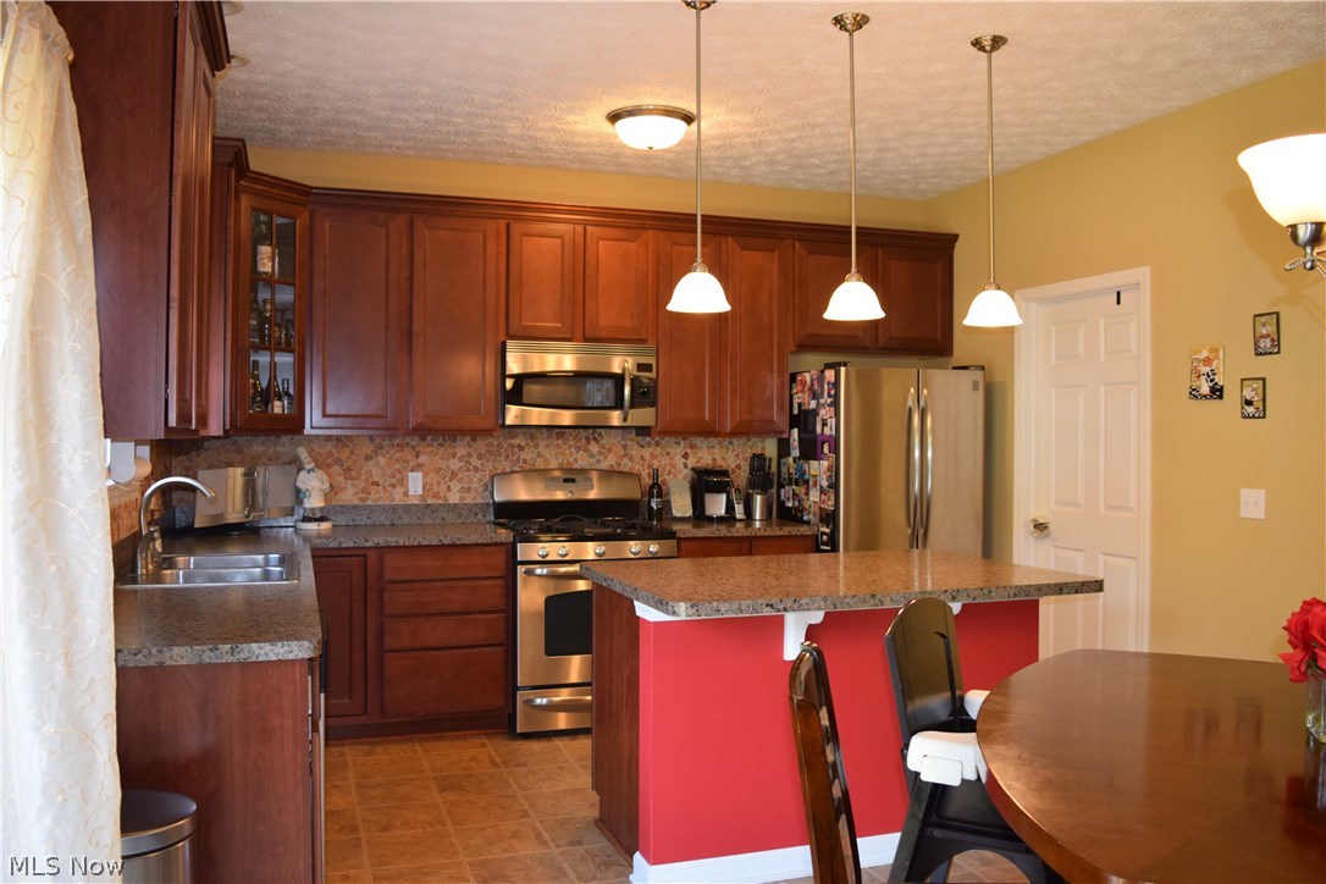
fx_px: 1105
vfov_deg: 43.6
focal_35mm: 30
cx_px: 663
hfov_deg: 61.9
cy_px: 442
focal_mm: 20
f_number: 4.5
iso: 800
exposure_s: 1/80
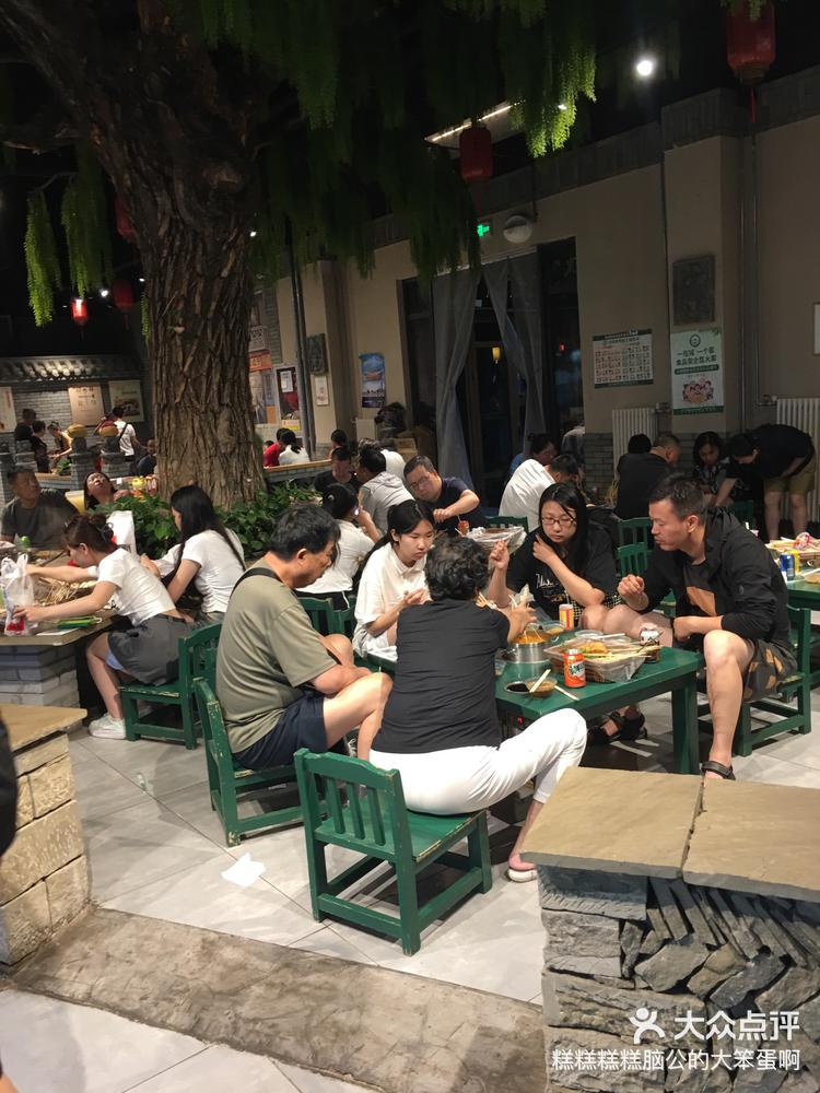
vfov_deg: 61.7
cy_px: 546
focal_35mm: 29
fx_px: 916
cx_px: 410
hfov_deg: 48.2
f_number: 2.2
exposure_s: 1/17
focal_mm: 4.15
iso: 40
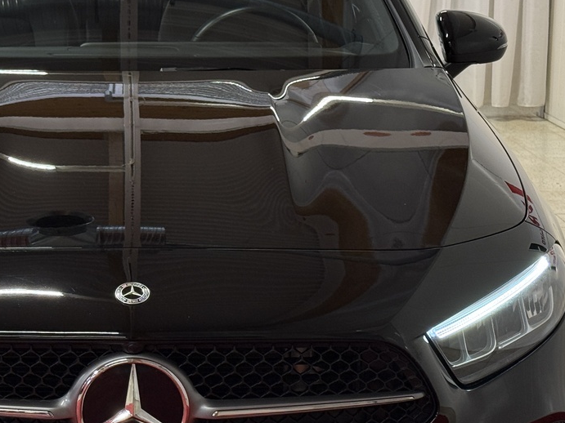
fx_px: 1632
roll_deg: -0.1
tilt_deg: -11.6
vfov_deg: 14.8
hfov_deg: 19.5
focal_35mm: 100
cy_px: 242
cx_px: 128
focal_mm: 6.76
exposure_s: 1/73
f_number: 1.78
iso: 80
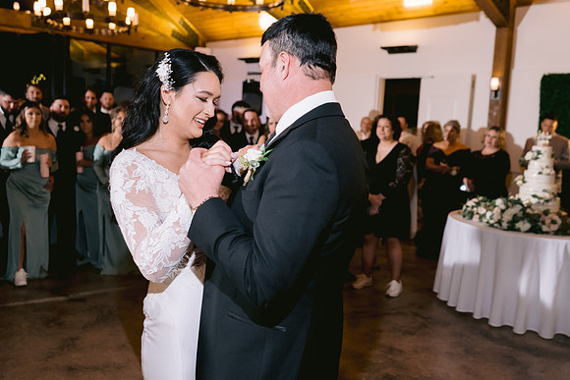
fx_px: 554
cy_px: 190
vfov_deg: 37.9
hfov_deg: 54.4
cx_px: 285
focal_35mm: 35
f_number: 3.2
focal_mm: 35
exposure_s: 1/125
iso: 1600
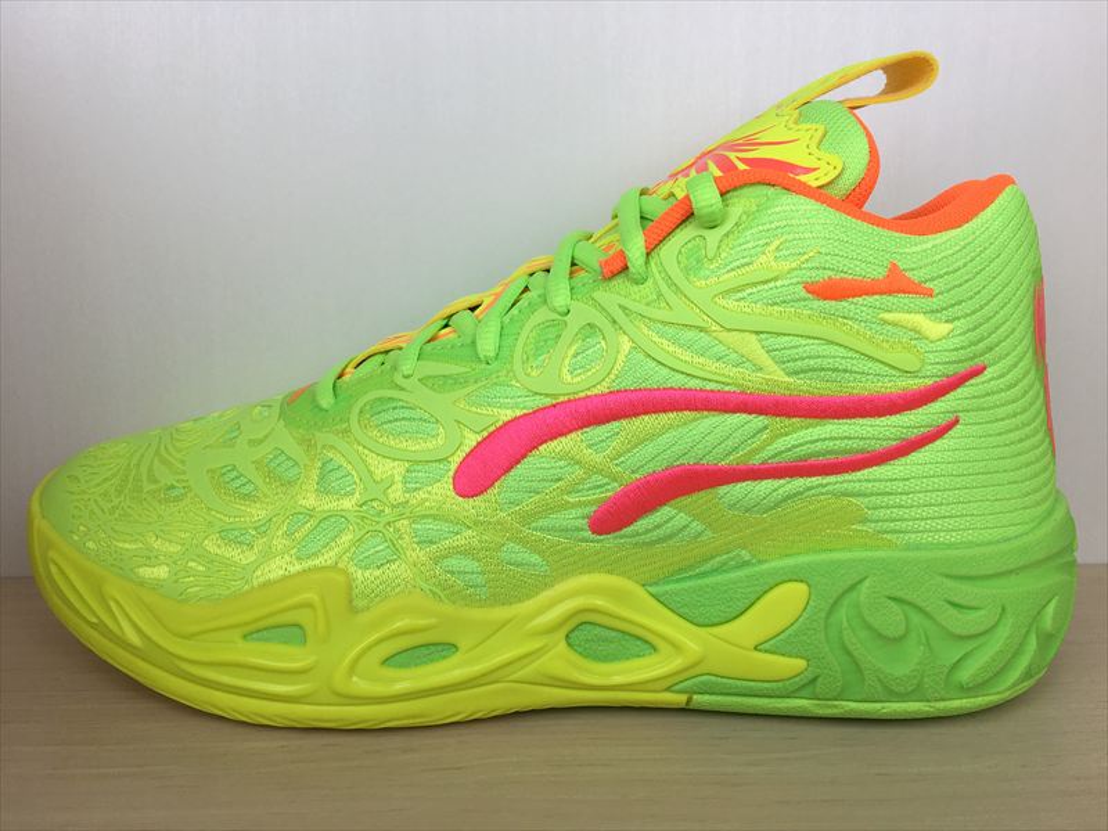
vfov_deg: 48.2
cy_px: 416
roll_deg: +0.8
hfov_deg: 61.7
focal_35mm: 29
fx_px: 928
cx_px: 554
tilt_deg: -10.0
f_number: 2.2
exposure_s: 1/308
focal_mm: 4.15
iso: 25
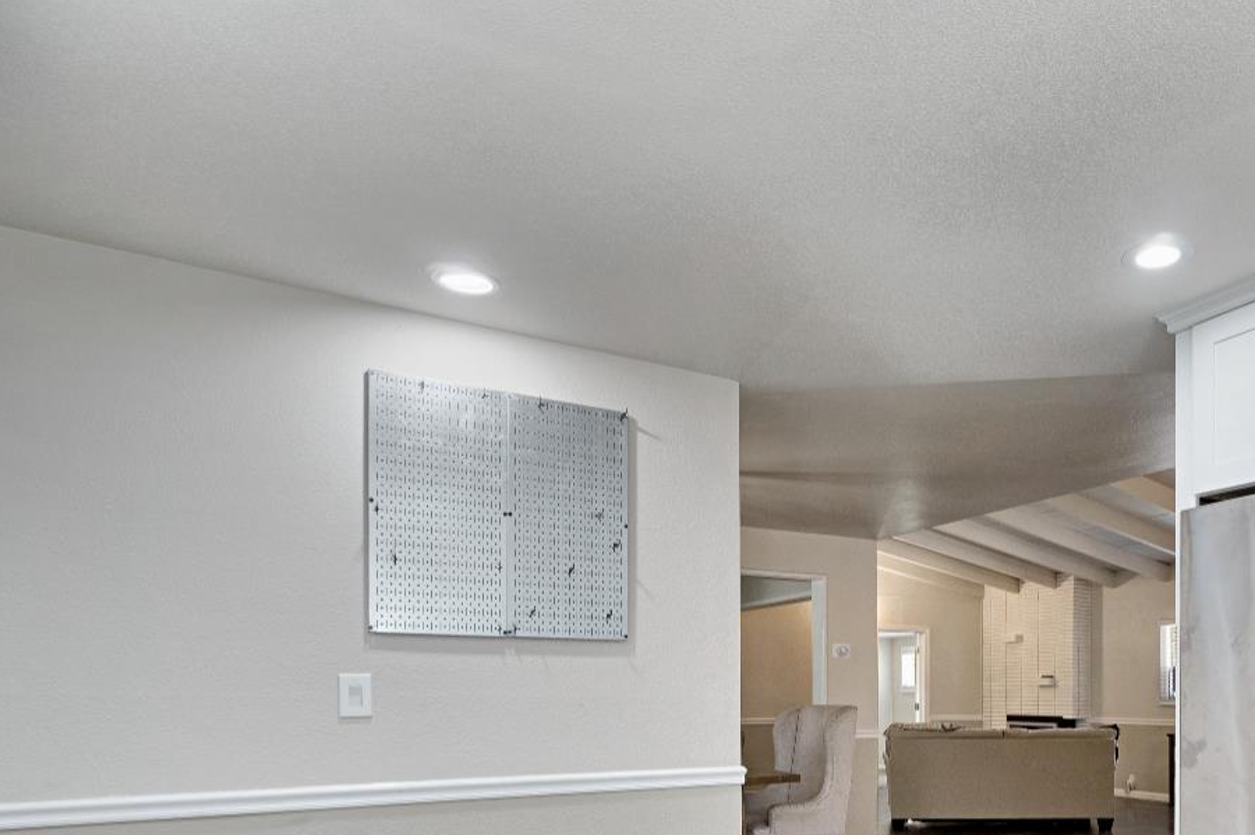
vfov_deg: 47.8
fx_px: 871
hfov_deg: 68.3
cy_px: 694
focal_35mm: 25
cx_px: 892
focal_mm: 10
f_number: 8
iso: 400
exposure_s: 1/10
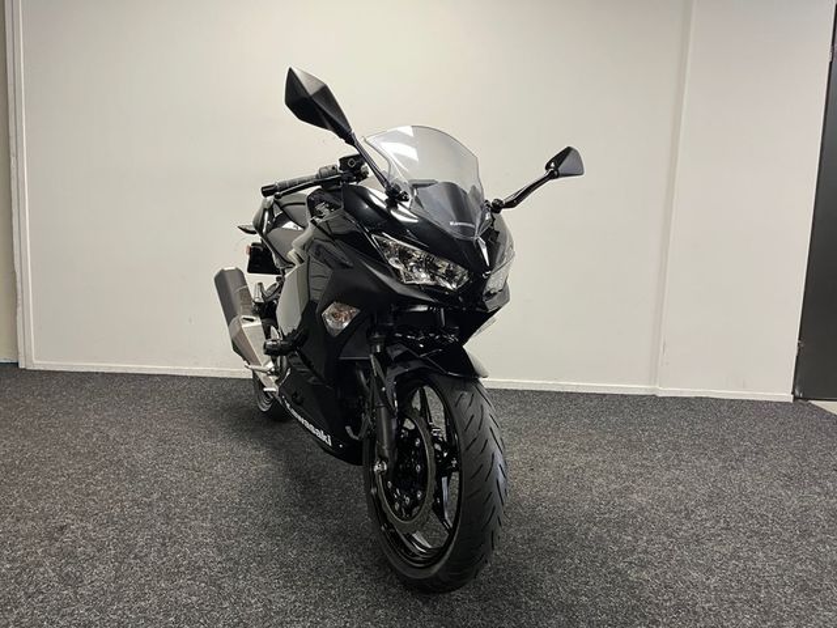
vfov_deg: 53.1
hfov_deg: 67.3
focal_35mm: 26
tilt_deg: -8.2
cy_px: 314
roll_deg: -3.1
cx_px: 418
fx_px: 629
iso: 200
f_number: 1.6
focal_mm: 5.1
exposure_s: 1/50
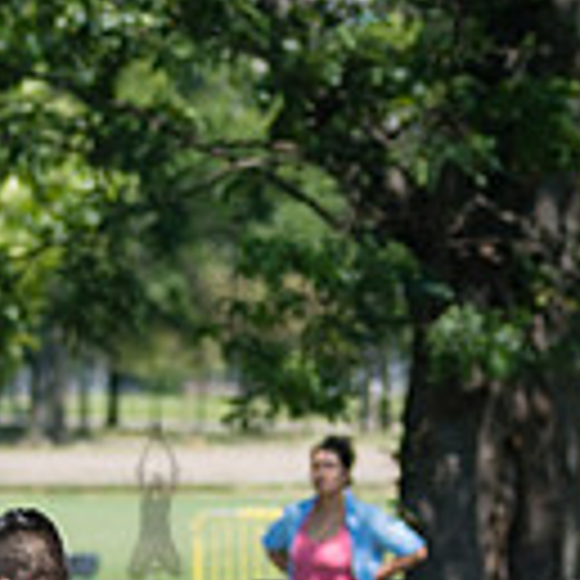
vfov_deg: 3.4
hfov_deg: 3.4
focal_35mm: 515
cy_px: 764
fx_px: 9763
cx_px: -236
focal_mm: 105
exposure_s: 1/1250
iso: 200
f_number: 4
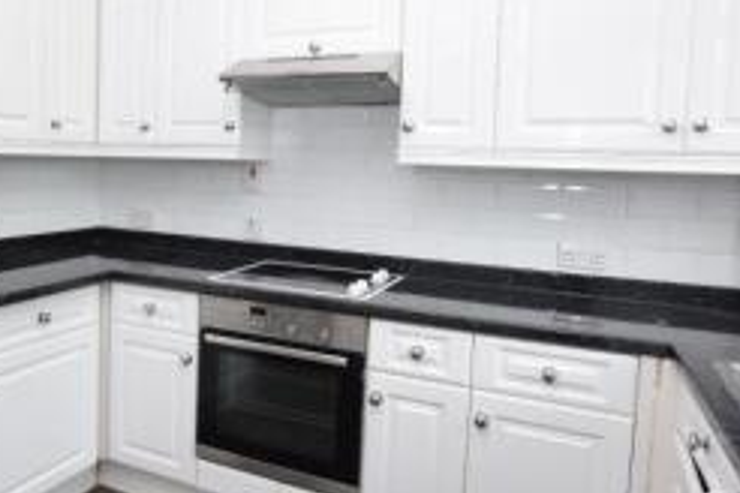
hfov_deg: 61.2
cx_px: 214
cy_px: 203
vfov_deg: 44.8
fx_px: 596
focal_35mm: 29
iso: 400
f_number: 5.6
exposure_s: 1/125
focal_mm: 10
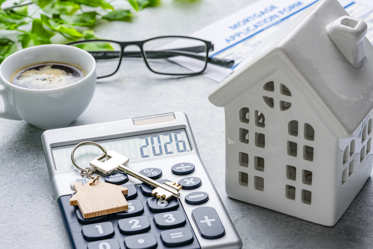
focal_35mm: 104
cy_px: 137
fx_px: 1078
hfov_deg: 19.6
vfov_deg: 13.2
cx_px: 196
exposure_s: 1/100
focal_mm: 90
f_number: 9
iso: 100
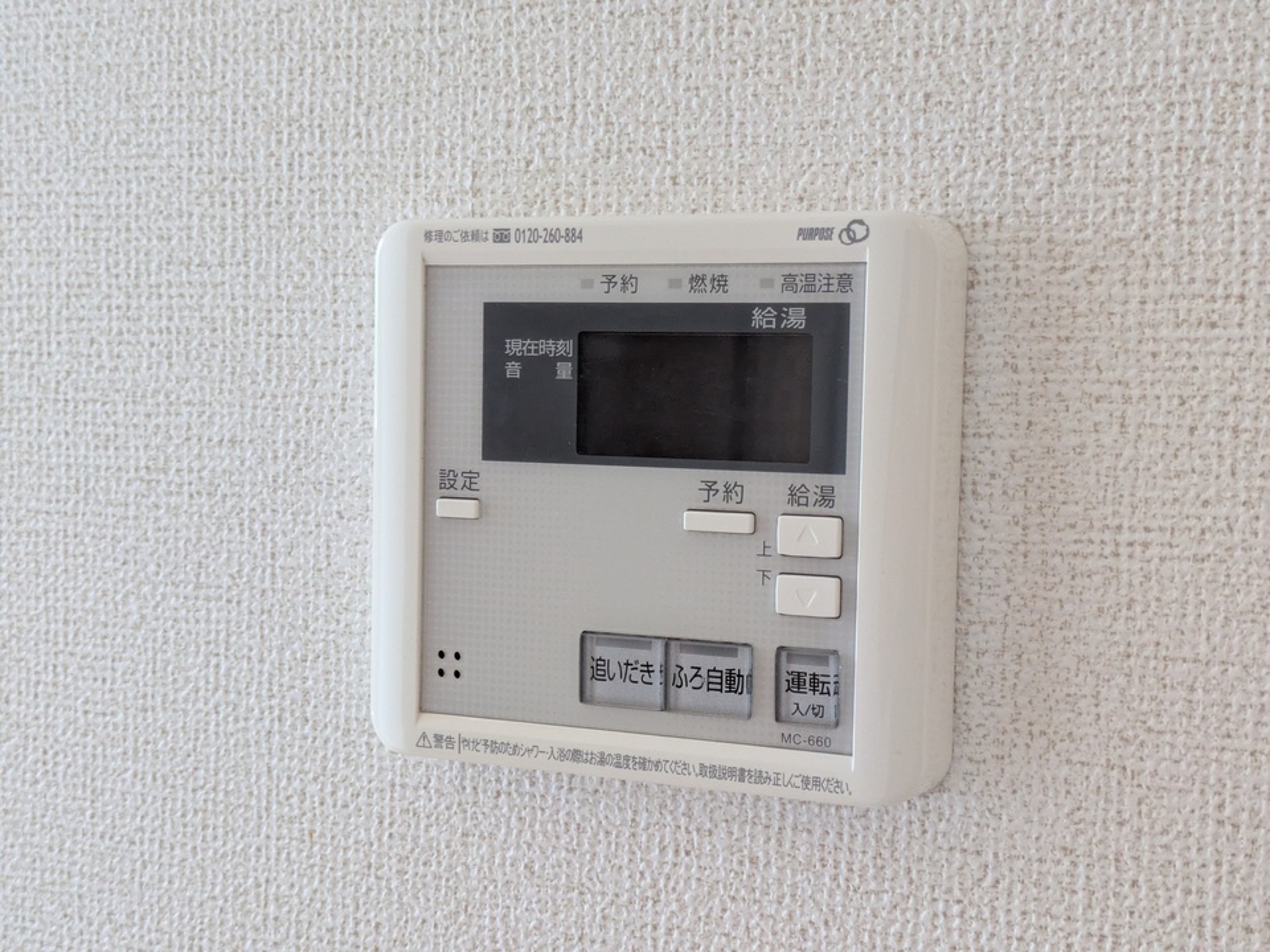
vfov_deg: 28.6
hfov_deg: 37.5
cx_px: 635
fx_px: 1871
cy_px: 476
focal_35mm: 51
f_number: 1.89
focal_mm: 5.43
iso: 273
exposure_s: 1/120
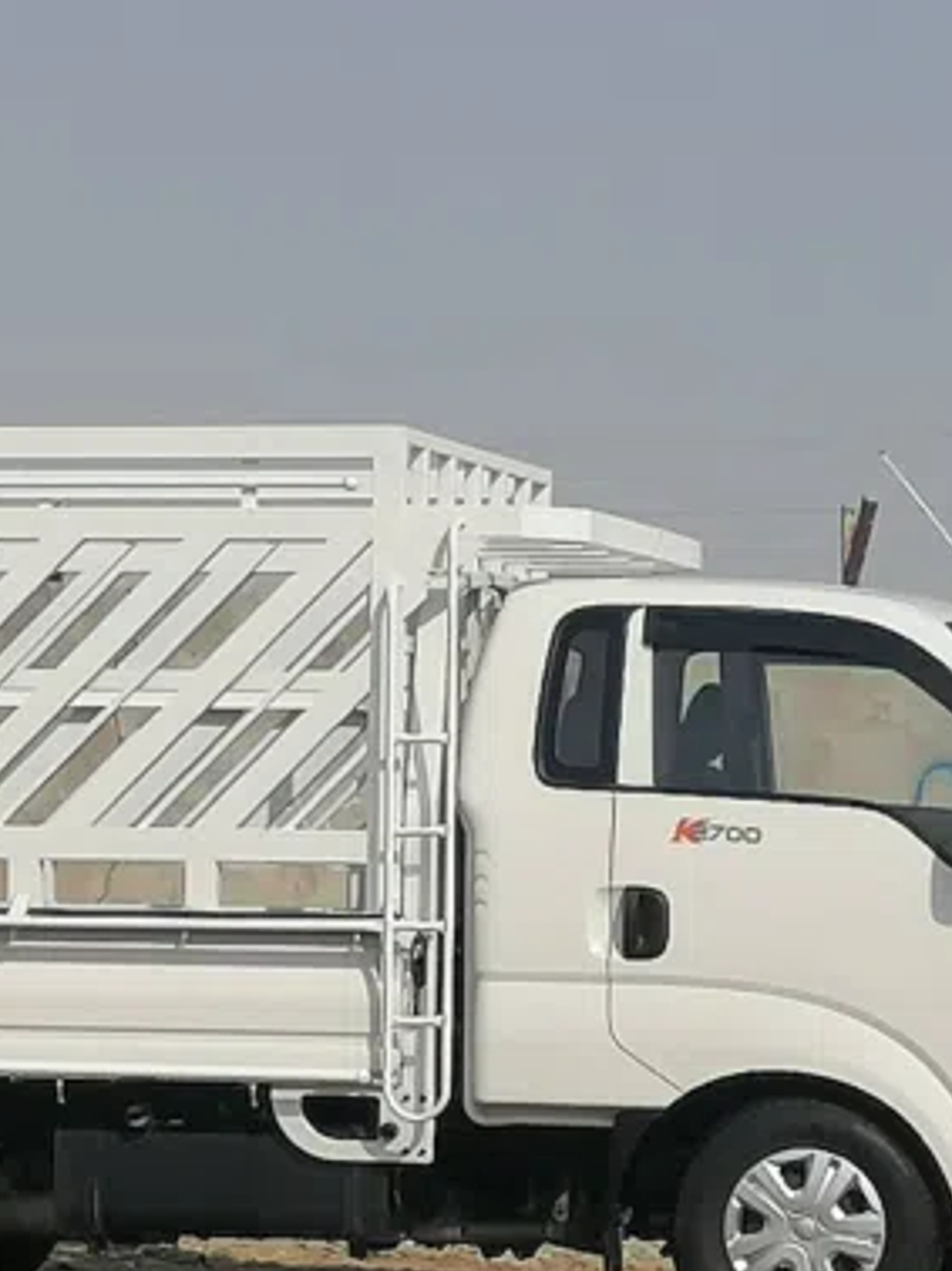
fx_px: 6534
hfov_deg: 8.3
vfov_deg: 11.1
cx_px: 340
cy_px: 639
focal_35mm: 178
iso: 50
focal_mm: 5.3
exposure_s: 1/2551
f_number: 1.8
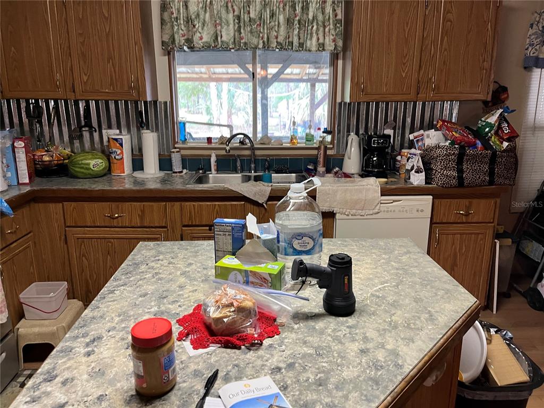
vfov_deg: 53.1
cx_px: 272
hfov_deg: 67.3
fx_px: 409
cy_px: 204
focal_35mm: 26
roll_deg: +1.9
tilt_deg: -13.2
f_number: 1.6
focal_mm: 5.1
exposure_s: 1/60
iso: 320
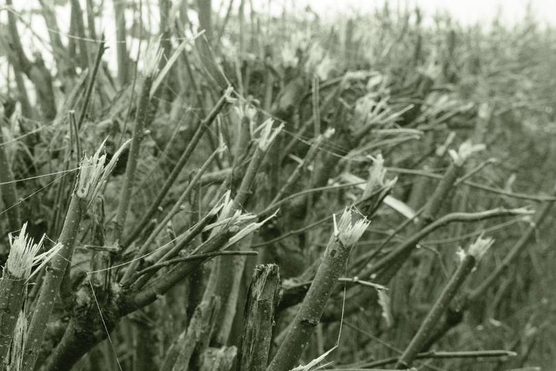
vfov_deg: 20.9
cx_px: 209
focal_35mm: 65
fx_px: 1004
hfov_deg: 30.8
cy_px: 234
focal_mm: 22.3
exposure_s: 1/120
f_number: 8
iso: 640
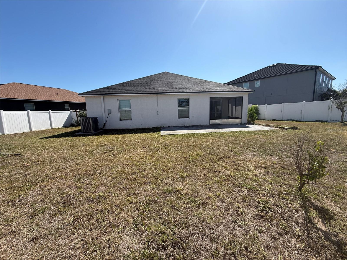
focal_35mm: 14
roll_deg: +1.5
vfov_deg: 85.7
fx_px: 140
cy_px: 130
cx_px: 174
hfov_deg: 102.1
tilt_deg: -6.4
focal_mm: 2.22
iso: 50
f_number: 2.2
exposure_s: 1/1795
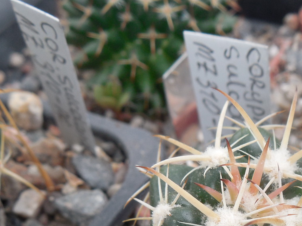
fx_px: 576
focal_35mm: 66
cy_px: 216
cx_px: 236
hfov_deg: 28.8
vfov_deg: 21.6
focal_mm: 5.6
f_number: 3.6
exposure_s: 1/80
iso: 125
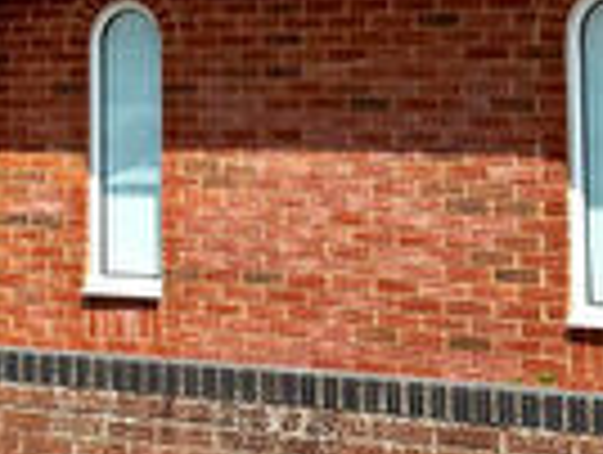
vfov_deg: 11.7
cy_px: -56
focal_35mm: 125
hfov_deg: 15.4
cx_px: -27
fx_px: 2181
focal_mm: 6.76
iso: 80
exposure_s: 1/4975
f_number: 1.78
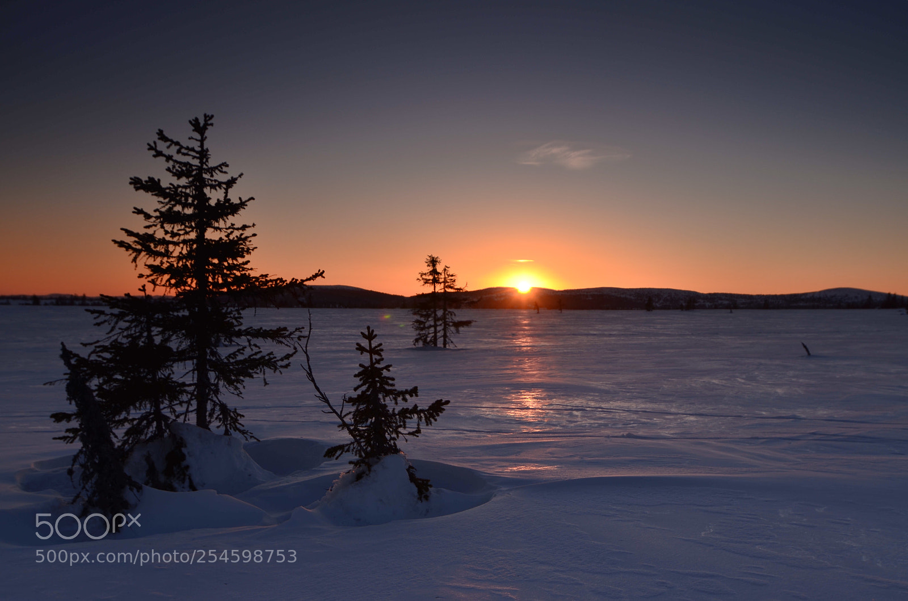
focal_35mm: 33
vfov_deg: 39.8
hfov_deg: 57.3
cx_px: 454
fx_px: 830
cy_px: 300
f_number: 9
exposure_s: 1/100
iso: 100
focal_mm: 22
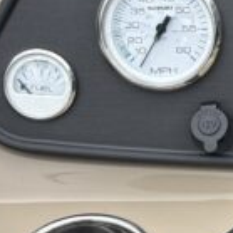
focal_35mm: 176
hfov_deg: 9.5
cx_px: 403
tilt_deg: -40.0
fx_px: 1340
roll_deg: -2.1
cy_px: 132
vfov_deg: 9.9
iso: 32
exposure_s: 1/702
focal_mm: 5.96
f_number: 1.6
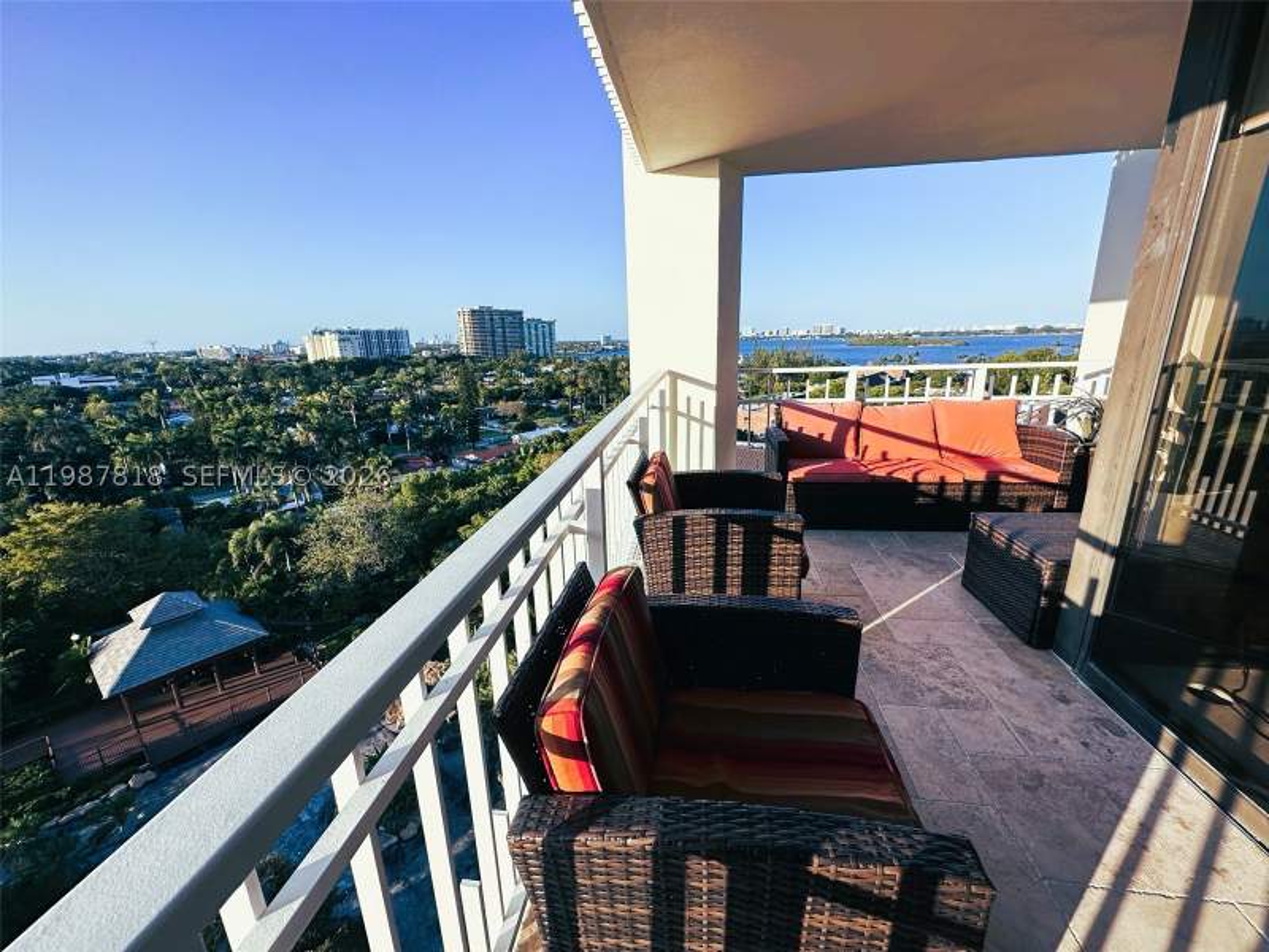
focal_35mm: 14
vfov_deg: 85.7
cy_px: 476
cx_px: 634
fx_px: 513
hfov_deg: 102.1
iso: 40
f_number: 2.2
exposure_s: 1/1171
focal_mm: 2.22
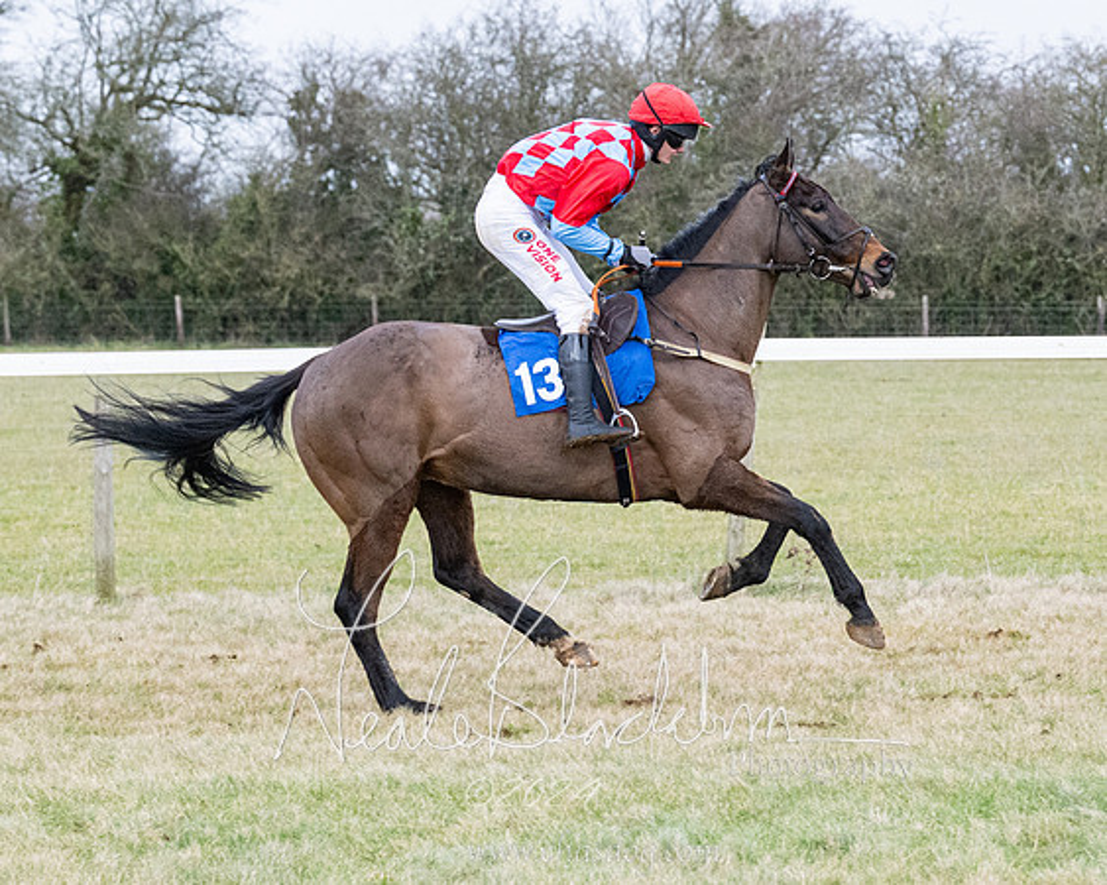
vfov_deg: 9.3
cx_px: 838
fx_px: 5465
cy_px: 541
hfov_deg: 11.5
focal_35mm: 167
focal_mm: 70
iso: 1600
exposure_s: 1/1000
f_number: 4
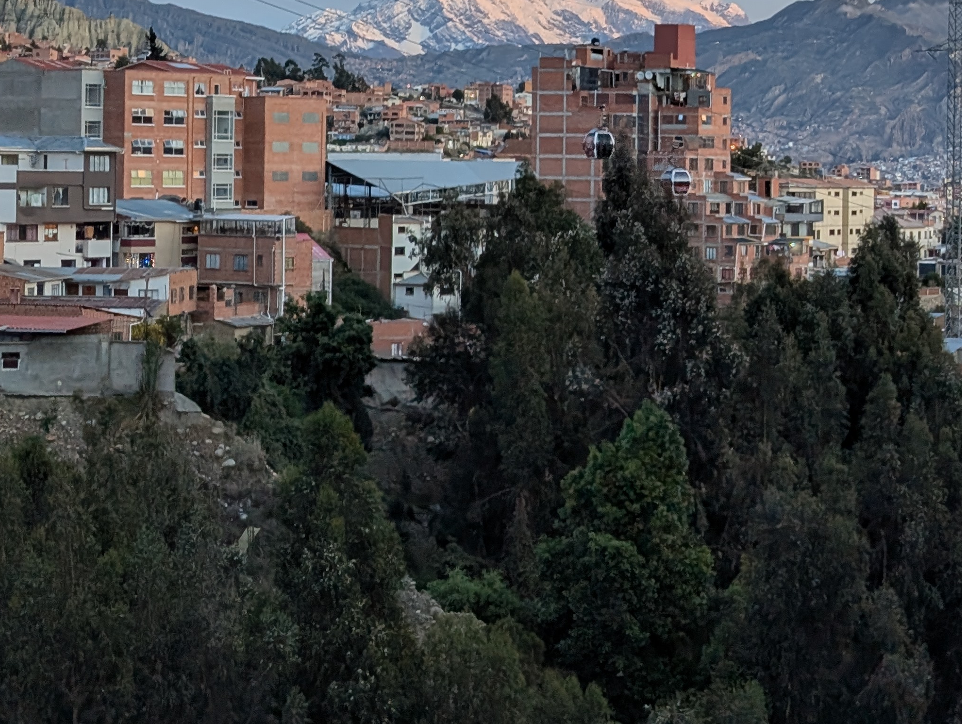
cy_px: 130
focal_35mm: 98
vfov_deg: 15.0
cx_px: 949
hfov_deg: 19.5
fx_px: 2727
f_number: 1.68
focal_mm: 6.9
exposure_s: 1/51.6
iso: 21
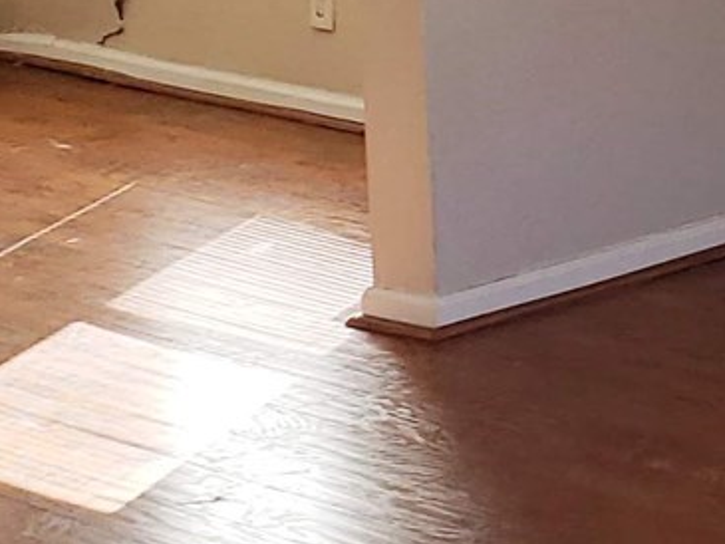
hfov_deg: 12.3
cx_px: 1333
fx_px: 3059
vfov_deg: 10.0
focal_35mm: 146
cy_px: -139
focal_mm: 4.3
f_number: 2.4
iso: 80
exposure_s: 1/60
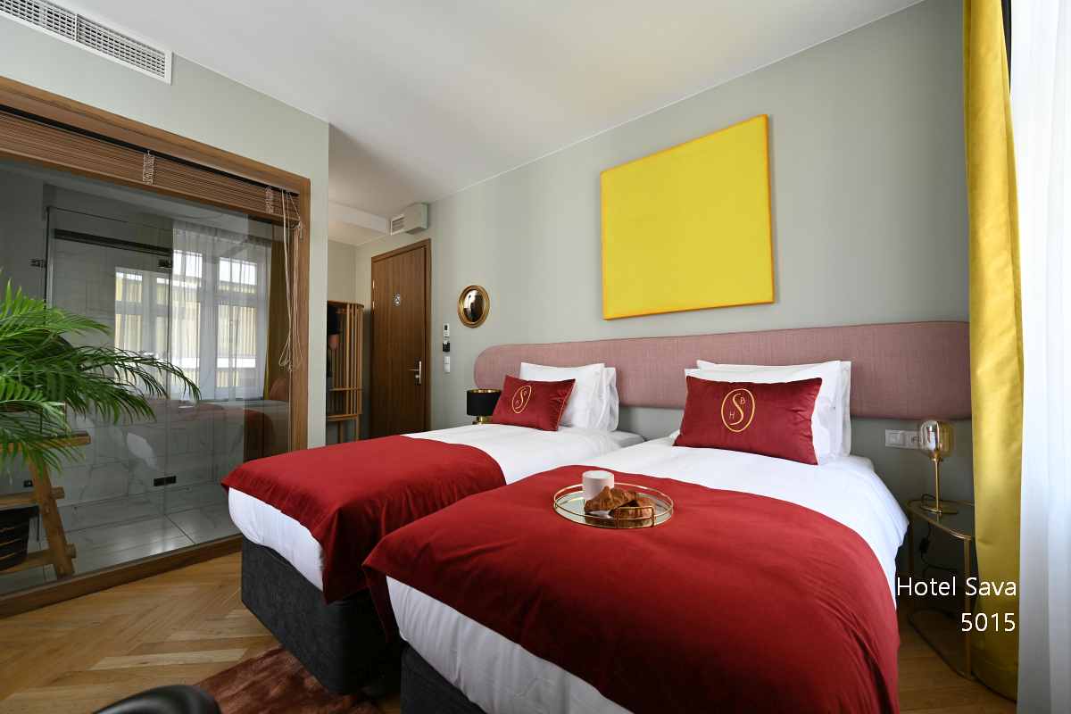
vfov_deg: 81.2
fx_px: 416
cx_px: 536
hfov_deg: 104.3
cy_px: 357
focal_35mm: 14
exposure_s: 1/8
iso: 200
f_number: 8
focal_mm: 14
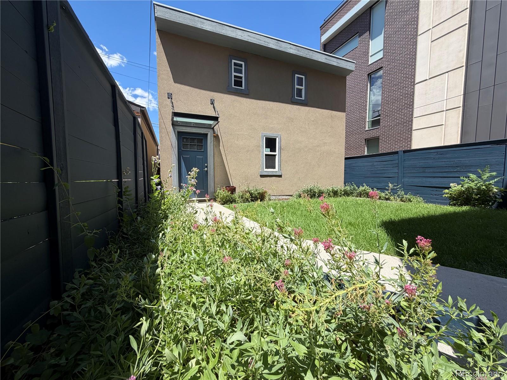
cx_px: 254
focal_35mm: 14
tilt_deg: -3.8
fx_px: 205
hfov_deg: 102.1
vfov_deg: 85.7
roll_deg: +0.9
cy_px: 190
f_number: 2.2
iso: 40
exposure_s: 1/770
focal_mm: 2.22
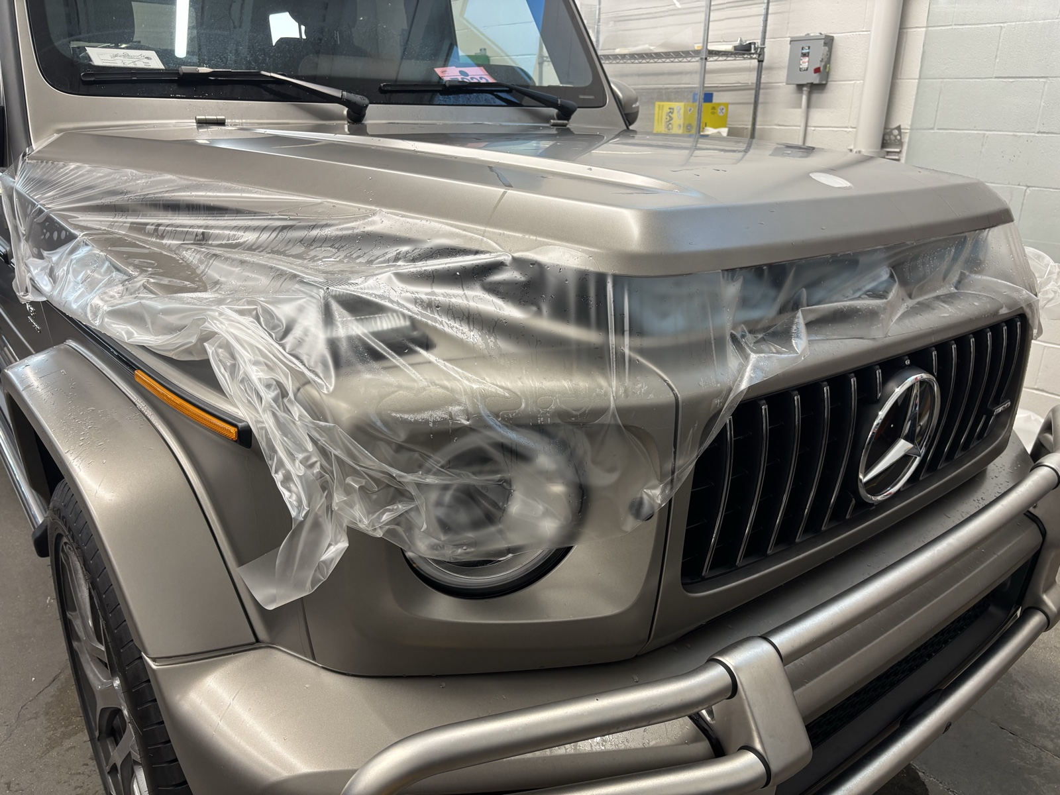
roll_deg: -0.2
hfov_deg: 67.3
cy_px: 398
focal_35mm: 26
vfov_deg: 53.1
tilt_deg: -20.1
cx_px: 530
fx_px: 796
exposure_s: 1/60
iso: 100
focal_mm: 5.96
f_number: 1.6
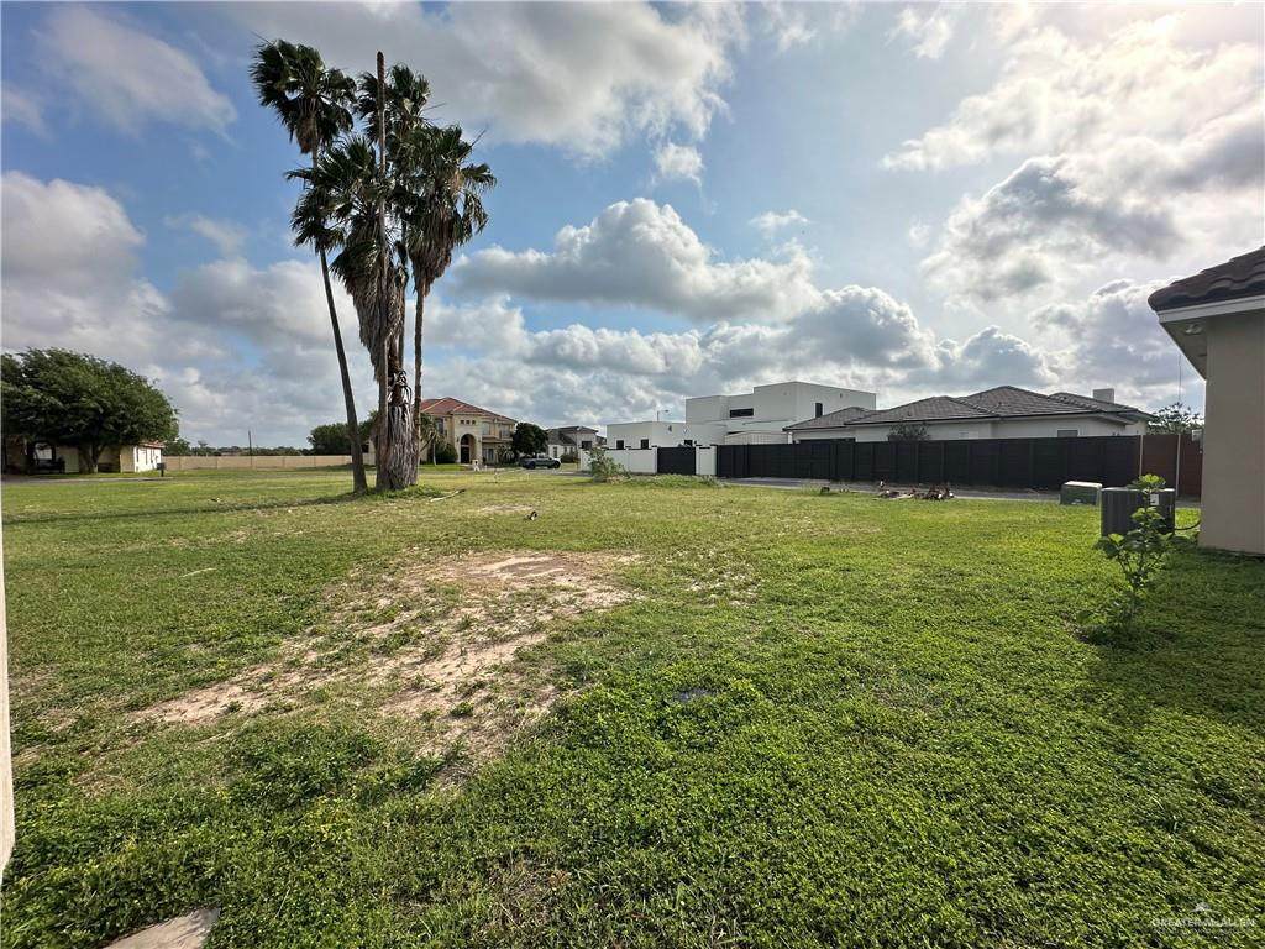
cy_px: 474
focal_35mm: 14
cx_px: 632
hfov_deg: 102.1
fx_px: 512
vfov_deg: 85.7
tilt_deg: -2.3
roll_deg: +0.2
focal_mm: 2.22
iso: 50
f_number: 2.2
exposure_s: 1/3040
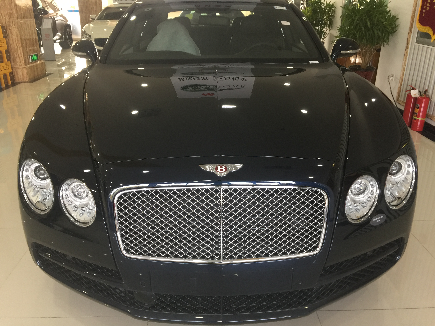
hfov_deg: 61.7
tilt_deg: -21.7
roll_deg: -0.4
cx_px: 218
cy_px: 163
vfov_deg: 48.2
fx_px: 364
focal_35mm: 29
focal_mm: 4.15
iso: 40
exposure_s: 1/17
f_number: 2.2
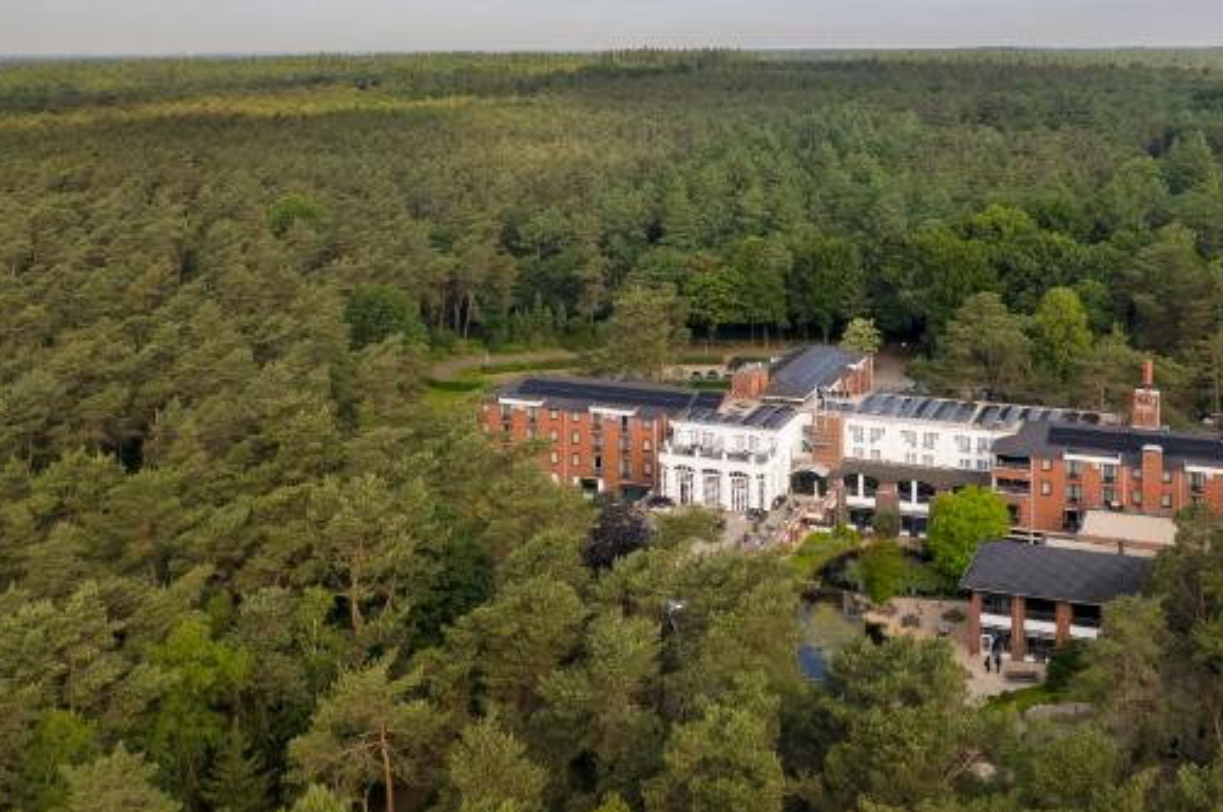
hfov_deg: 53.7
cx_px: 783
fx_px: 1187
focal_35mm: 35
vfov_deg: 37.3
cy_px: 270
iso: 100
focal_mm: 8.38
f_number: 2.8
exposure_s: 1/320
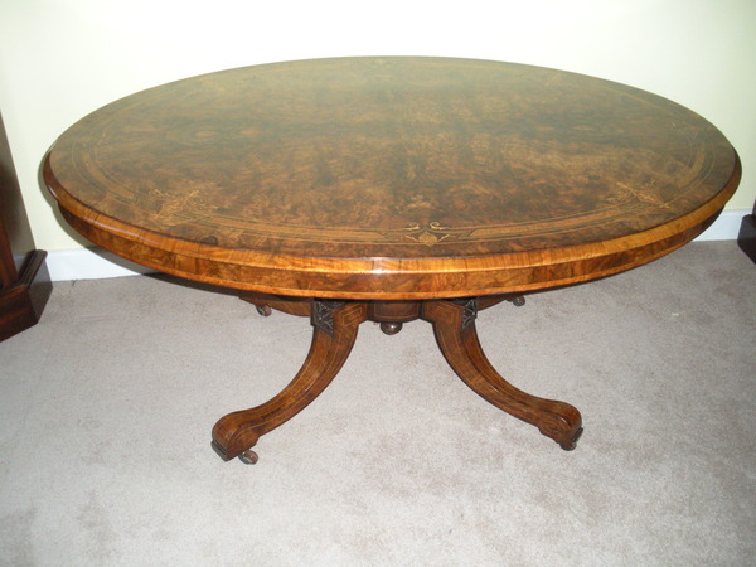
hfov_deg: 51.4
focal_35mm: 36
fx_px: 786
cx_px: 378
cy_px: 284
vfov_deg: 39.7
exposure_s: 1/60
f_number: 3.5
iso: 360
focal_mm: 6.3
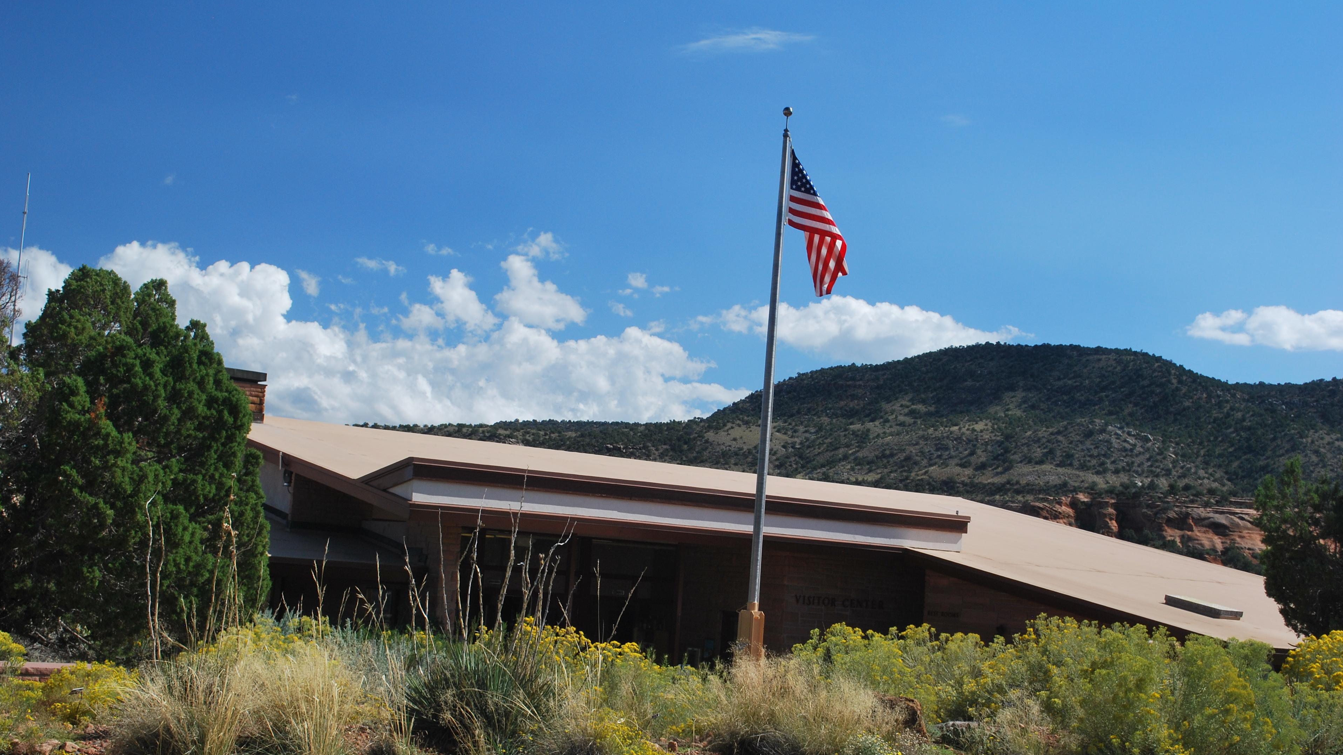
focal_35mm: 51
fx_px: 1816
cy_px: 454
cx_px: 674
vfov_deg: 23.5
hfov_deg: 40.6
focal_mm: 32
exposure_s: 1/80
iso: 200
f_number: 8
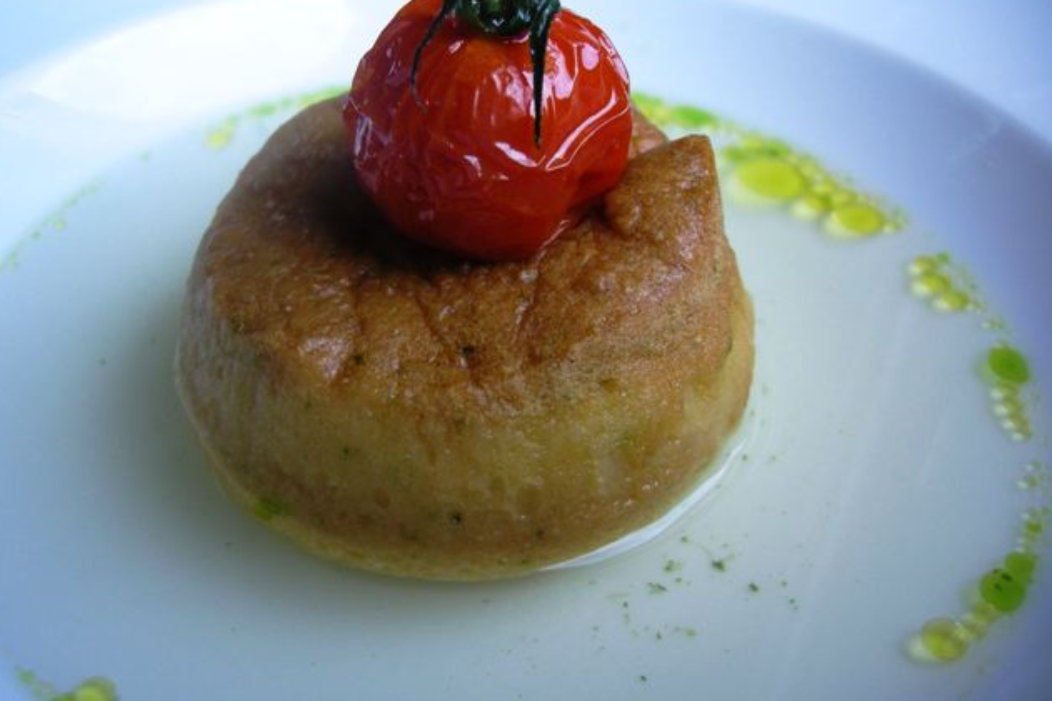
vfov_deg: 35.0
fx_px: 1110
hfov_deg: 50.7
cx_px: 522
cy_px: 329
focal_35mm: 38
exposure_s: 1/124
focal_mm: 7.5
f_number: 2.7
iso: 95
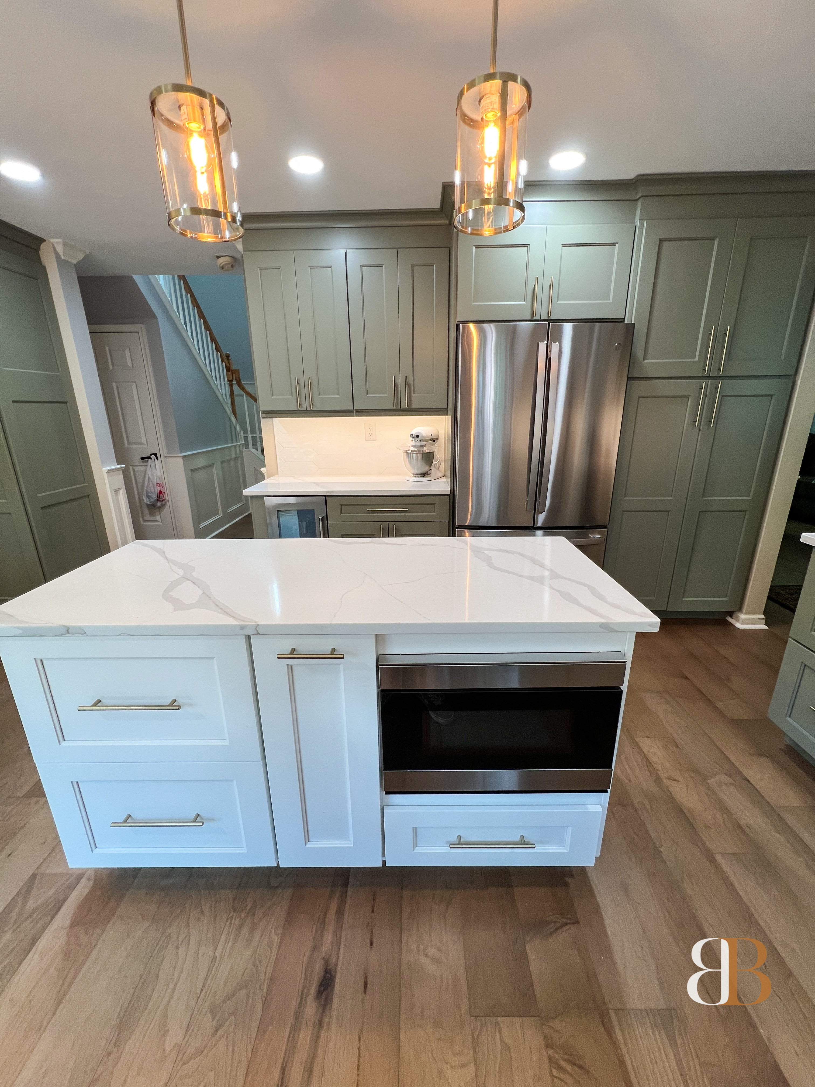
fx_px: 408
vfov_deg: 106.2
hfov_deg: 89.9
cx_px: 408
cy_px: 544
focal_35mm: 13
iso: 80
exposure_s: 1/61
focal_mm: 1.57
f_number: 1.8
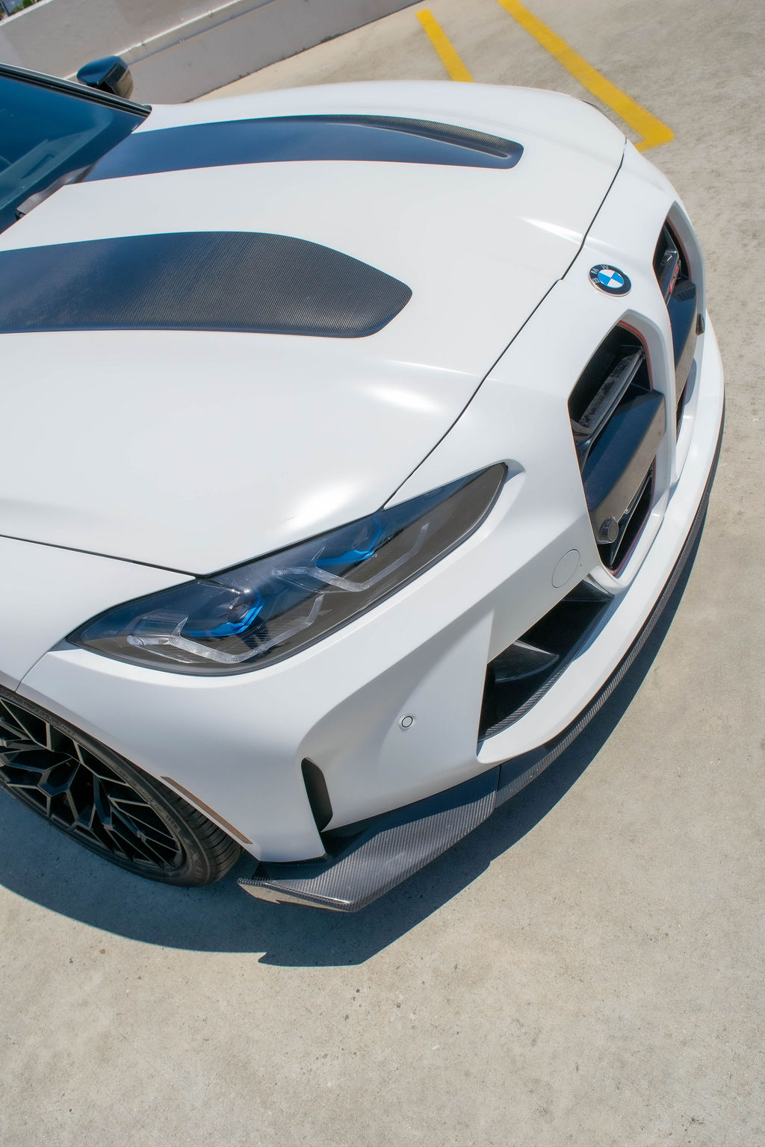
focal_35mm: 30
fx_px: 956
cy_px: 574
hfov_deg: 43.6
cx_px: 382
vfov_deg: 61.9
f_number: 8
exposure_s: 1/2000
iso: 220
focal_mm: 20
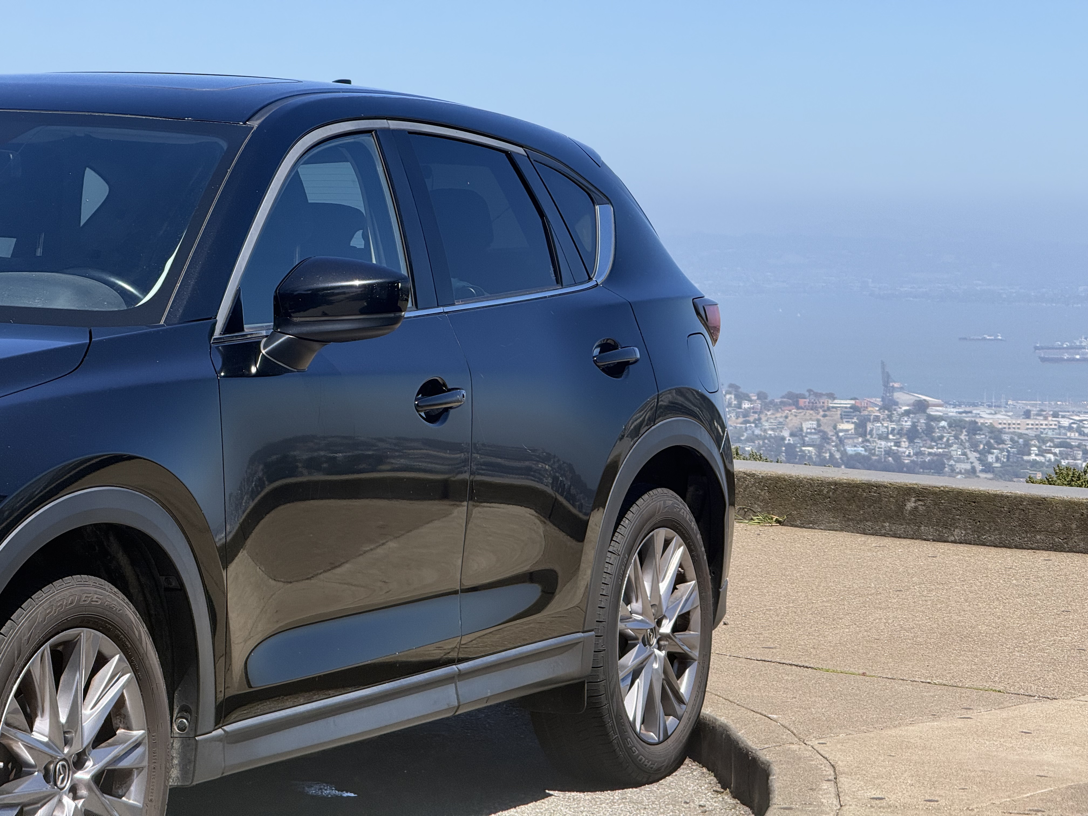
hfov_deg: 16.4
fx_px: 3772
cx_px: 544
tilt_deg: -0.9
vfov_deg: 12.3
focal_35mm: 120
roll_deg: -2.0
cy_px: 408
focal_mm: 15.66
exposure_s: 1/1318
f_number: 2.8
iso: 64
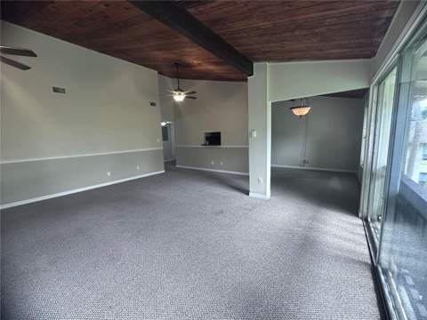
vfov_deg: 85.7
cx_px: 214
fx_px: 173
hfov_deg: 102.1
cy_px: 160
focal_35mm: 14
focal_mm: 2.22
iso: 320
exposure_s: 1/120
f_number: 2.2
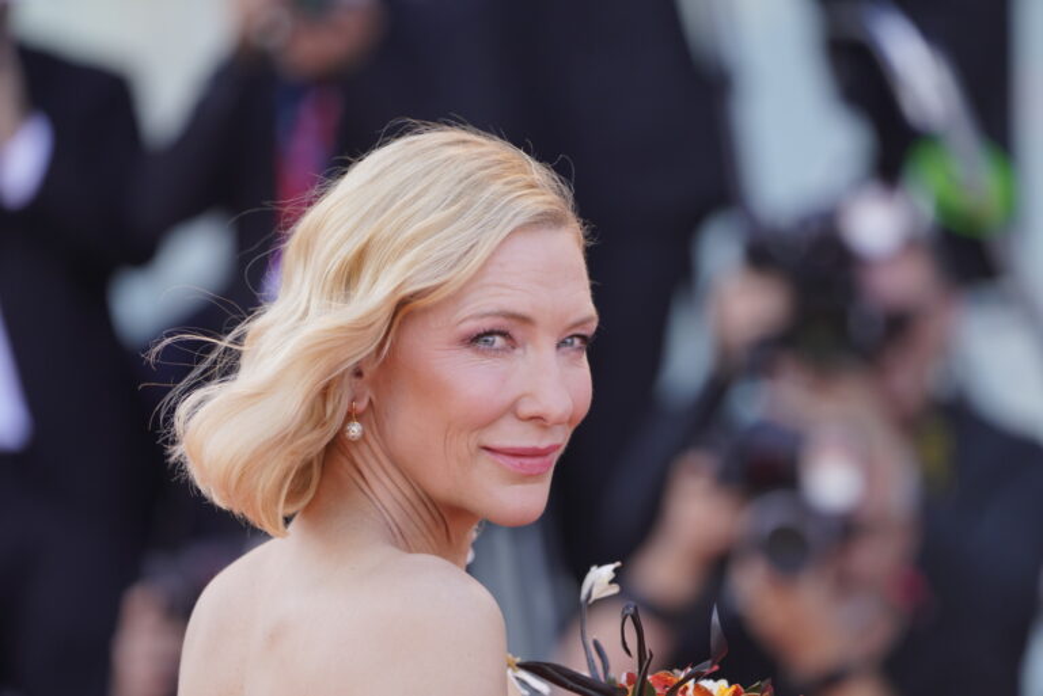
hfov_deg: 6.4
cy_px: 348
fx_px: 9392
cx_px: 522
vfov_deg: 4.2
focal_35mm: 324
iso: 500
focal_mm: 324
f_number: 5.6
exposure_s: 1/400
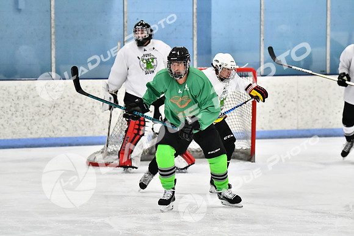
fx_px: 1918
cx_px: 177
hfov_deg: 10.5
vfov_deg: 7.0
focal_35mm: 195
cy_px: 118
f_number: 2.8
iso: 6400
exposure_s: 1/1600
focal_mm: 130
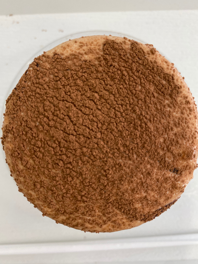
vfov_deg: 67.3
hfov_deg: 53.1
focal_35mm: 26
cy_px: 132
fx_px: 198
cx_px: 99
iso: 125
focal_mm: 4.25
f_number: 1.8
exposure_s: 1/100
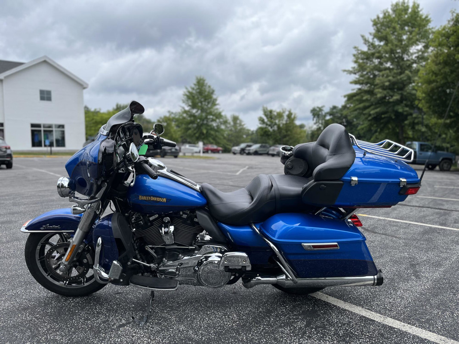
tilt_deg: -4.1
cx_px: 230
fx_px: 345
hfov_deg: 67.3
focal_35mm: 26
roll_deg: +0.6
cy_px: 172
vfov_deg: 53.1
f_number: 1.6
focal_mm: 5.1
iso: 50
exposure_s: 1/1695
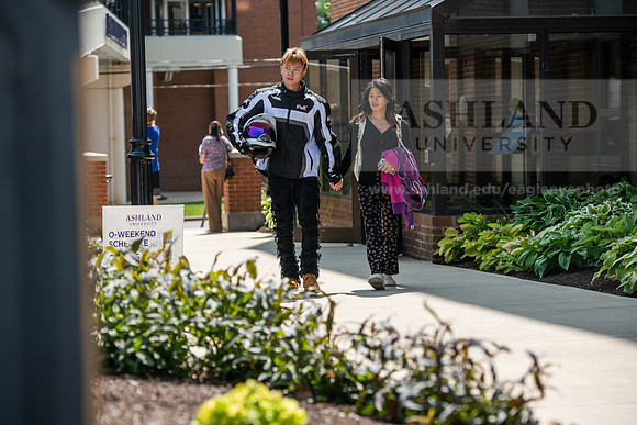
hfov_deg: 18.6
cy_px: 212
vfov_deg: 12.5
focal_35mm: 110
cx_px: 318
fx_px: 1947
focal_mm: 110
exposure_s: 1/500
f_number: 4
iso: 80
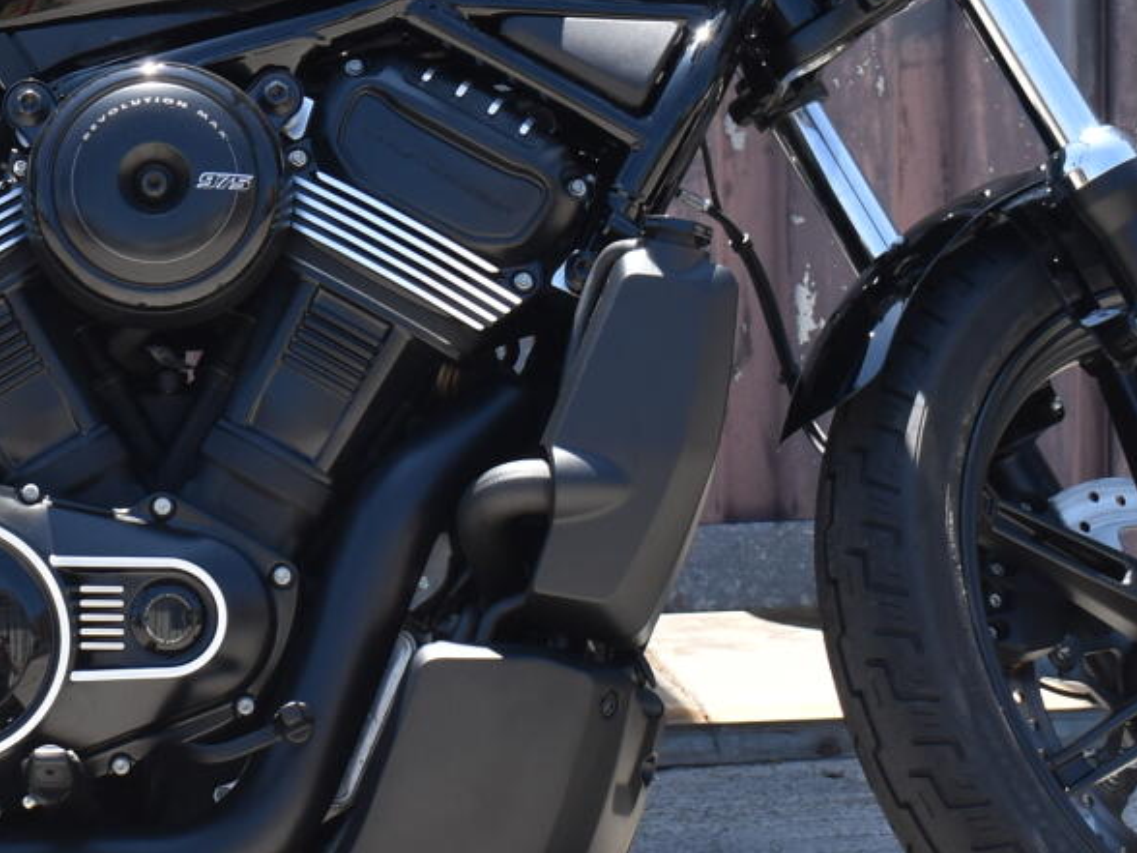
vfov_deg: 8.6
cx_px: 43
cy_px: 165
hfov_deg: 11.4
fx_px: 5638
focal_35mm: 172
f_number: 8
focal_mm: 35
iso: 200
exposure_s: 1/250
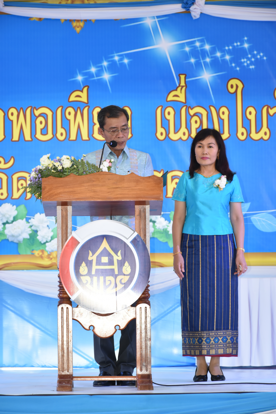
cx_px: 138
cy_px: 207
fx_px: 1294
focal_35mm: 112
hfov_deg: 12.2
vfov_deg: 18.2
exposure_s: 1/200
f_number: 6.3
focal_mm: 75
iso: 800
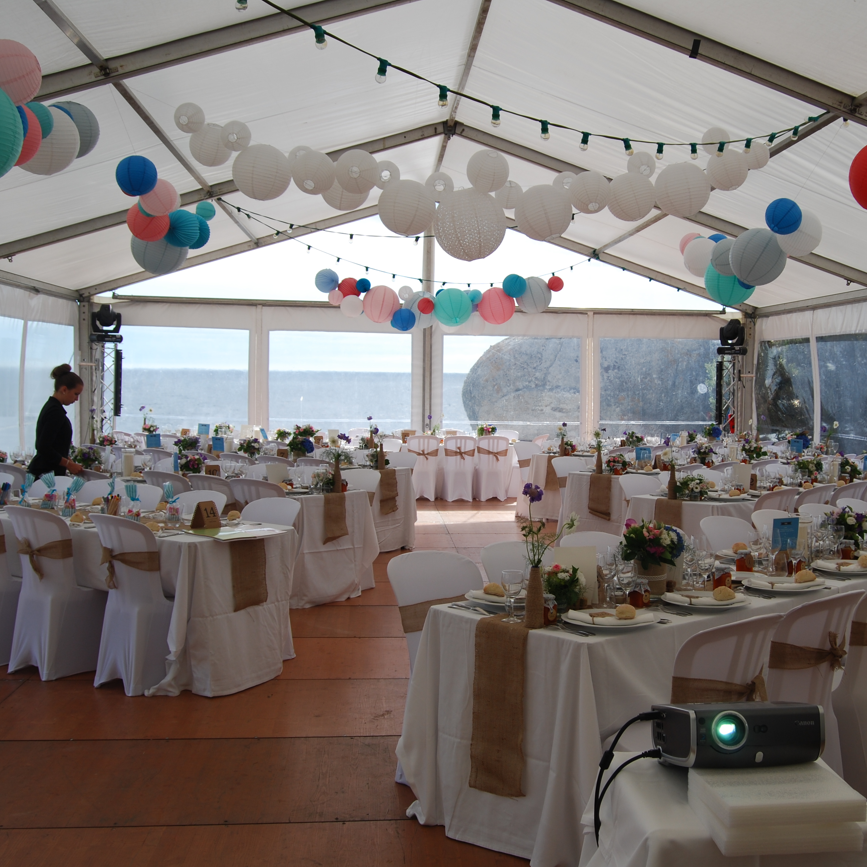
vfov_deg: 40.0
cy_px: 433
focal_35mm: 42
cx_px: 543
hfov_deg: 39.8
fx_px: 1190
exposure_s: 1/200
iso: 100
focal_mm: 22
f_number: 7.1
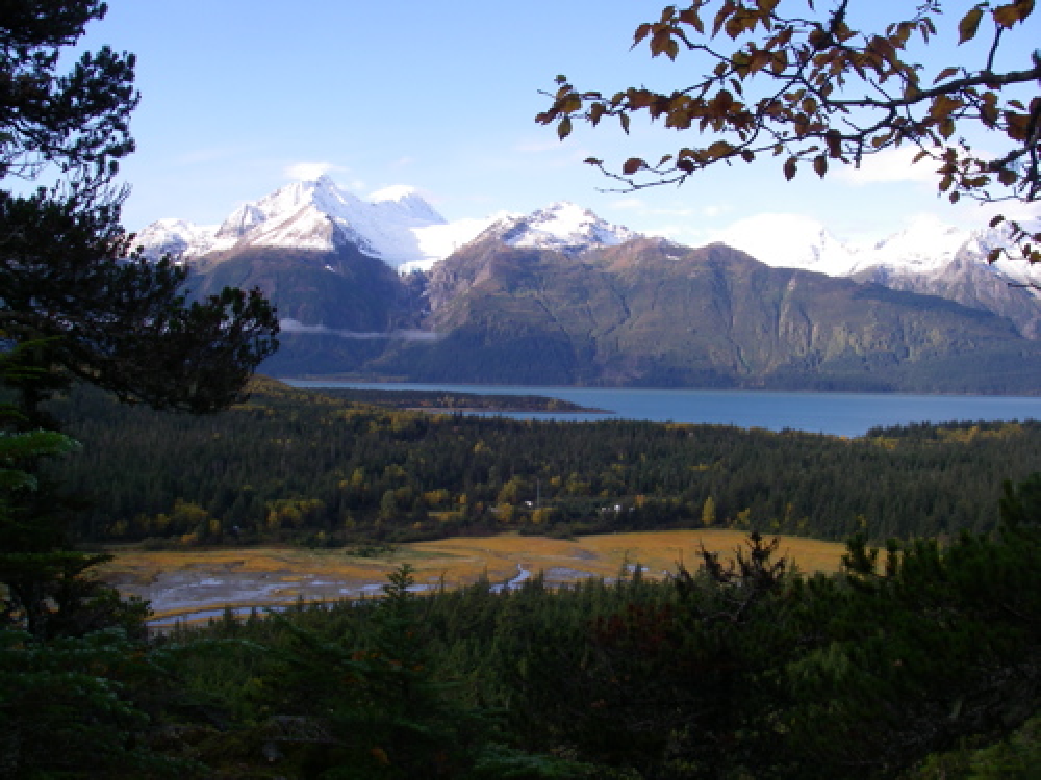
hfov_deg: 49.0
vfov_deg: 37.7
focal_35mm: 38
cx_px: 520
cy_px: 390
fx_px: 1143
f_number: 6.6
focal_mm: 6.3
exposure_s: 1/100
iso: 64
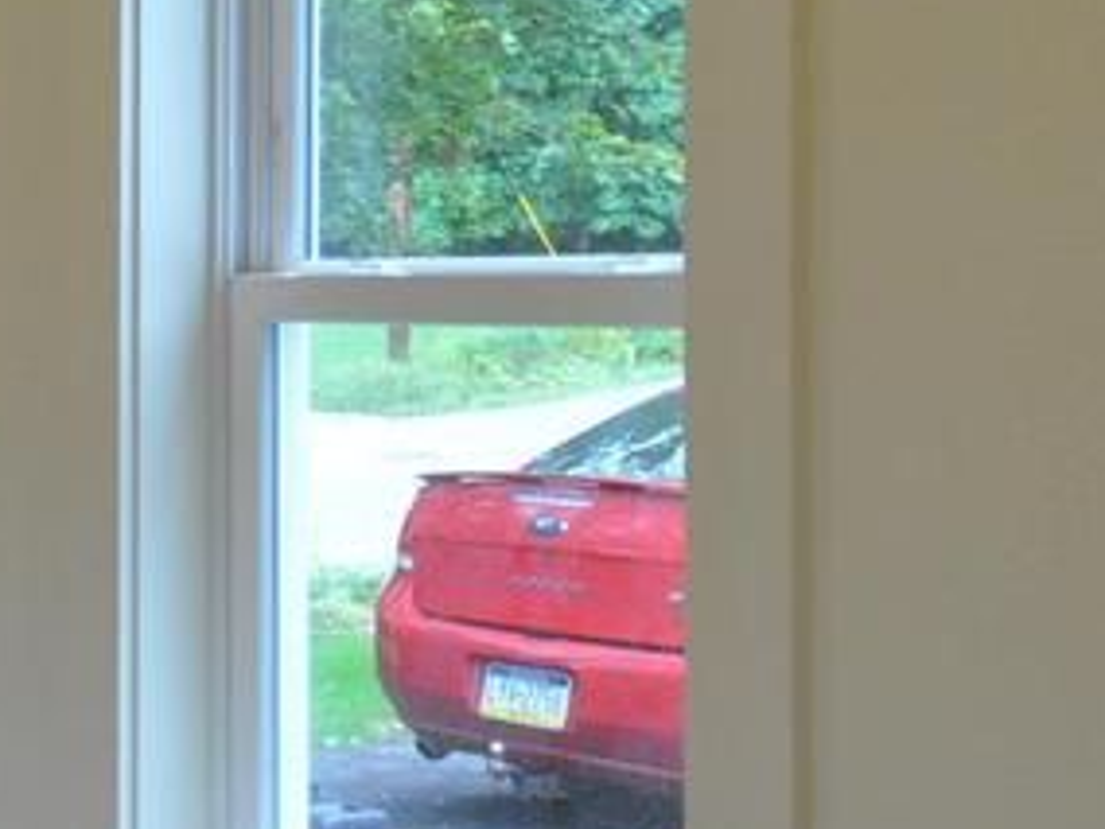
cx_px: -552
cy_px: 253
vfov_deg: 20.1
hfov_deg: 22.1
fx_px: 2330
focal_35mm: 73
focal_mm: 10
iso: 560
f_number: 5.6
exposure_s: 1/60
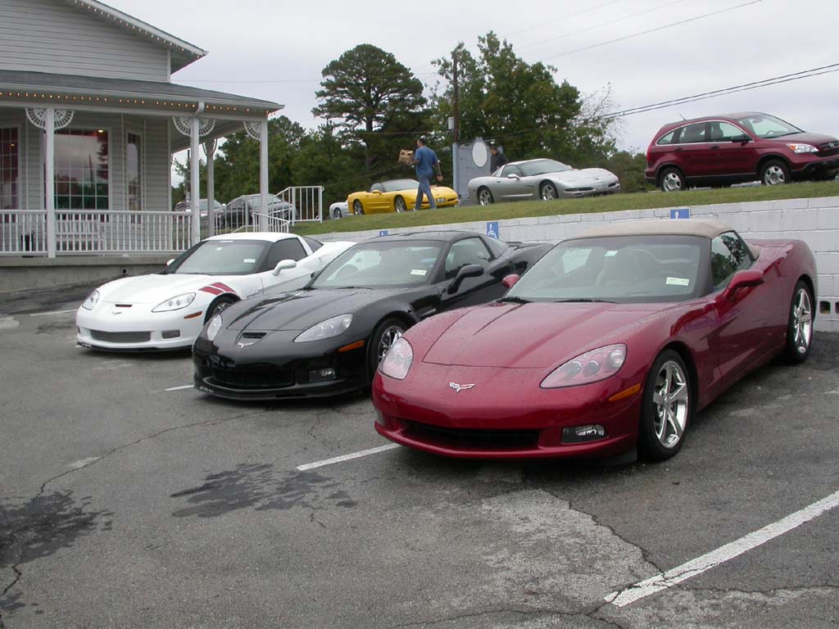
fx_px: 921
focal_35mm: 38
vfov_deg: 37.7
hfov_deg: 49.0
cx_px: 420
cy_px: 314
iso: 100
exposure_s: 1/230
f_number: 6
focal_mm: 7.85
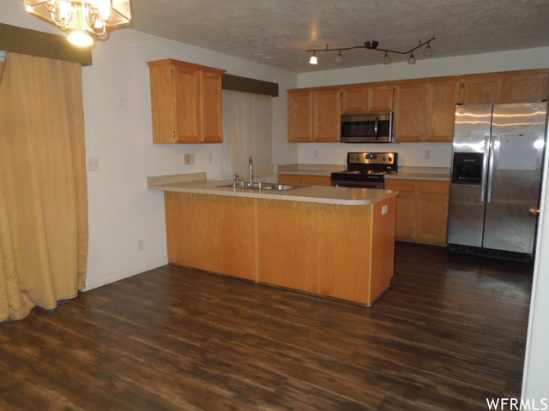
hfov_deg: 69.4
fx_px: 396
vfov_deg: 54.9
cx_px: 274
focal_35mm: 25
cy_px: 206
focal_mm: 4.5
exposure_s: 1/30
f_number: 3.3
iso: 400
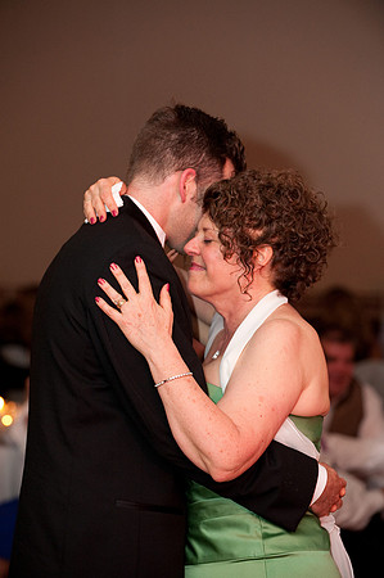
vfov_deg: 15.8
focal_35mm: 130
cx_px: 192
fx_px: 2085
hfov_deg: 10.5
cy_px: 289
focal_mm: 130
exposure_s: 1/60
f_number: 5
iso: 1600
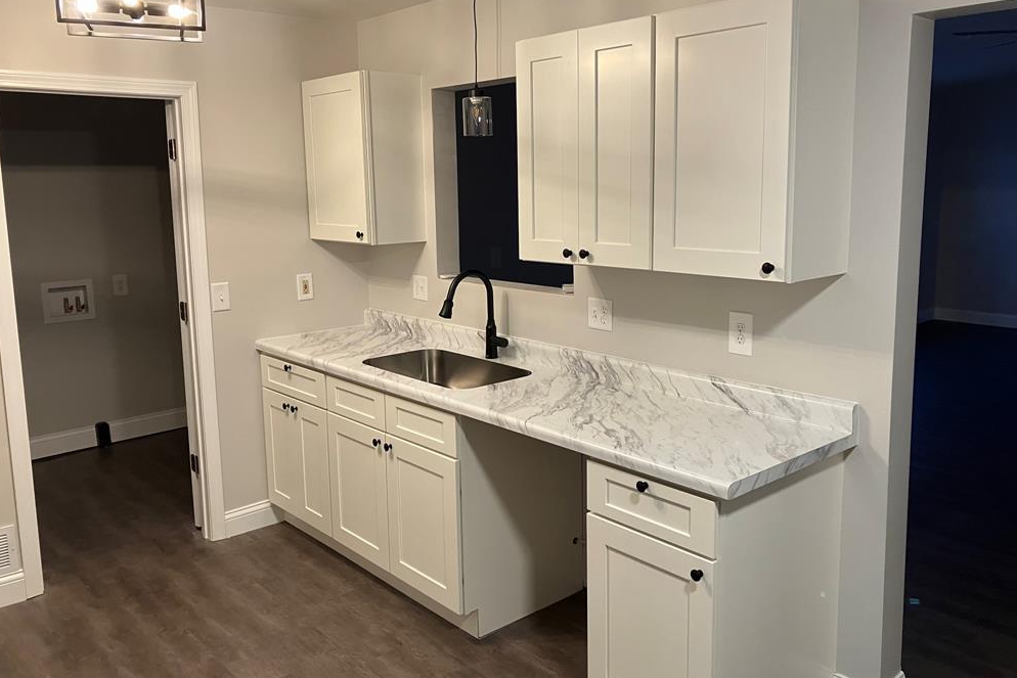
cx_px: 510
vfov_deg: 43.6
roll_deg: +0.4
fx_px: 848
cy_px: 317
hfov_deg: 61.9
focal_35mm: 30
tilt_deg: -10.3
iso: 160
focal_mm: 3.99
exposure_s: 1/60
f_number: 1.8
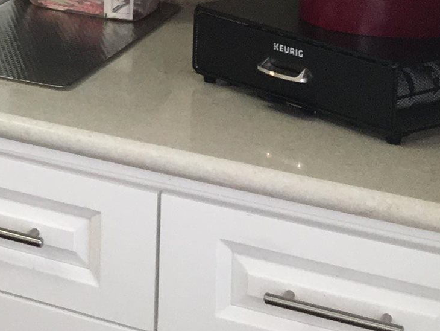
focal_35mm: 122
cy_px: -282
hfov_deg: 14.2
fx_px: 1551
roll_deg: -0.8
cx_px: -362
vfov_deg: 11.2
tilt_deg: -3.8
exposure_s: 1/30
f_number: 2.2
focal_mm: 4.15
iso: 40
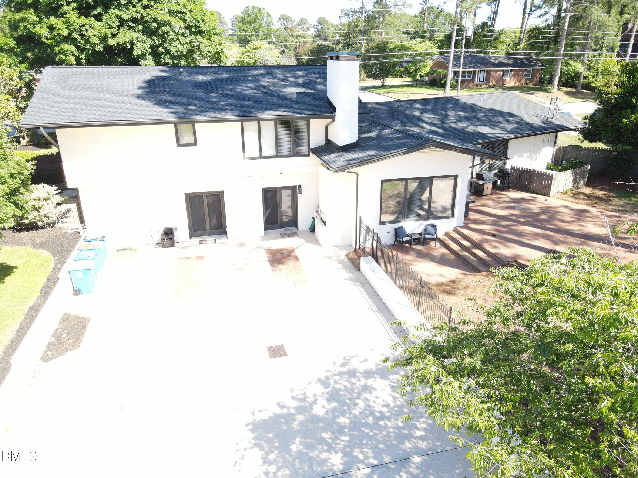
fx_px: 442
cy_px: 239
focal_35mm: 24
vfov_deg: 56.8
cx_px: 319
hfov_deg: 71.6
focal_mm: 4.5
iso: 100
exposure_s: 1/100
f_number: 2.8
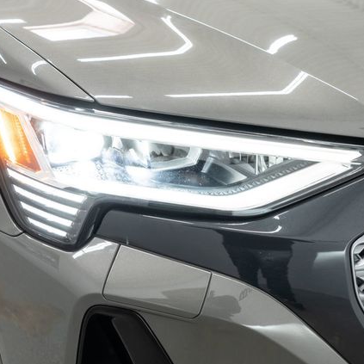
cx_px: 170
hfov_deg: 31.6
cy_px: 182
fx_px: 642
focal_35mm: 54
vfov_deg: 31.6
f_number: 3.2
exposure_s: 1/40
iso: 320
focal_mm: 28
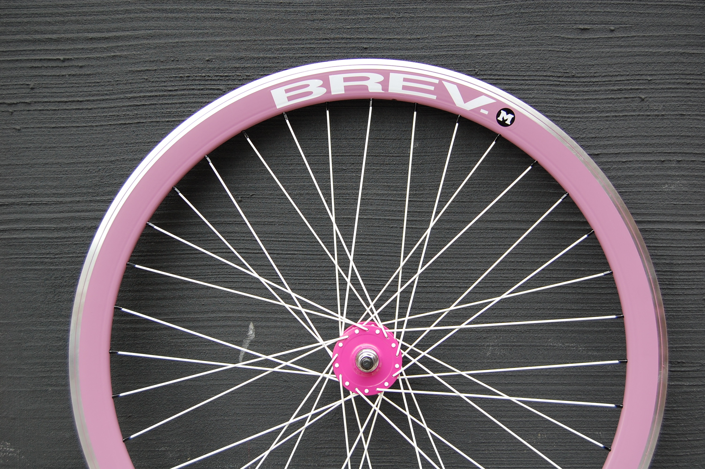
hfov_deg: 43.6
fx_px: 880
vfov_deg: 29.8
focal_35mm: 45
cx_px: 352
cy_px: 234
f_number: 5.6
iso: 200
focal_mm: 30
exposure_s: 1/125
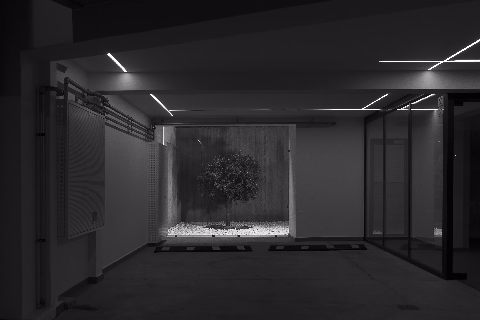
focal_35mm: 36
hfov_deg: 53.1
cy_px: 160
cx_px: 240
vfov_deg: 36.9
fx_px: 480
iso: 1000
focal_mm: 36
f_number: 6.3
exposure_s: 1/60
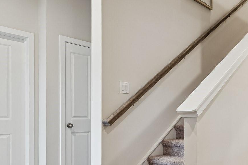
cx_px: 183
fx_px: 262
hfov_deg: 48.9
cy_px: 118
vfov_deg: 34.5
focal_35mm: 38
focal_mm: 16
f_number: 8
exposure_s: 1/4
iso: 400
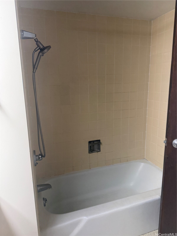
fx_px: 164
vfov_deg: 71.6
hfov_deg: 56.8
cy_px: 118
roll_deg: +0.9
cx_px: 88
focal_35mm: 24
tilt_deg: -10.8
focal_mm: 6.76
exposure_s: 1/120
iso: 160
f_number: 1.78
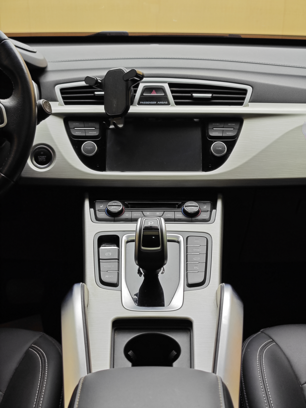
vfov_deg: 41.2
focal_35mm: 46
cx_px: 153
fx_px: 542
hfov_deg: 31.5
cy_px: 204
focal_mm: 8.7
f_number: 1.9
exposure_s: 1/50
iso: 160
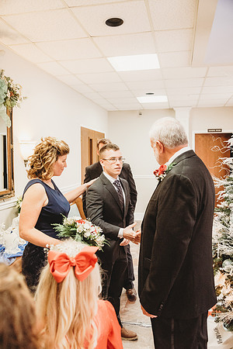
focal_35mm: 31
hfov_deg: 42.3
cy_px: 174
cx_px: 116
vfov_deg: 60.3
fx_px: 301
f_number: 4
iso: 4000
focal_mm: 31
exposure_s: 1/200
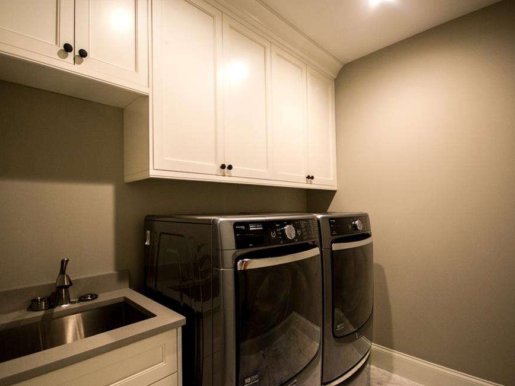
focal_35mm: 17
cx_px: 244
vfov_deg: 74.7
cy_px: 199
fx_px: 253
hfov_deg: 91.0
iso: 1600
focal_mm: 10
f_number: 20
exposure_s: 1.6
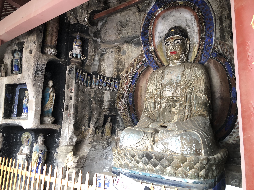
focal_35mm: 28
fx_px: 205
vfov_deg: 49.7
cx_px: 127
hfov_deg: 63.4
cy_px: 95
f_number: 1.8
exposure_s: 1/24
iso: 40
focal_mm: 3.99
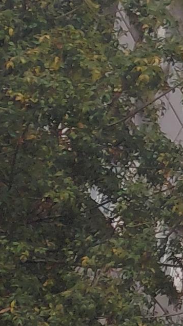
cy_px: 136
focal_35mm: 175
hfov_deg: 5.5
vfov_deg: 12.3
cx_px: 848
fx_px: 1510
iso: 50
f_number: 1.8
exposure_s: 1/3829
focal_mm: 4.69
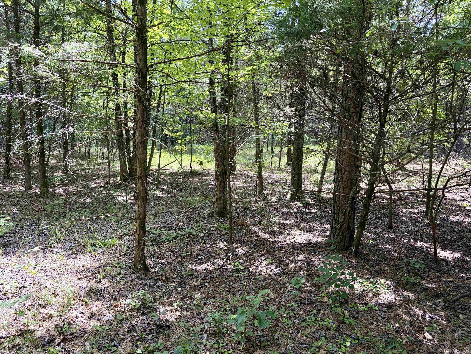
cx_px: 236
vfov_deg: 53.1
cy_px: 177
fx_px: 354
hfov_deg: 67.3
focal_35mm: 26
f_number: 1.6
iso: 64
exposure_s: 1/187
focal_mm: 5.96
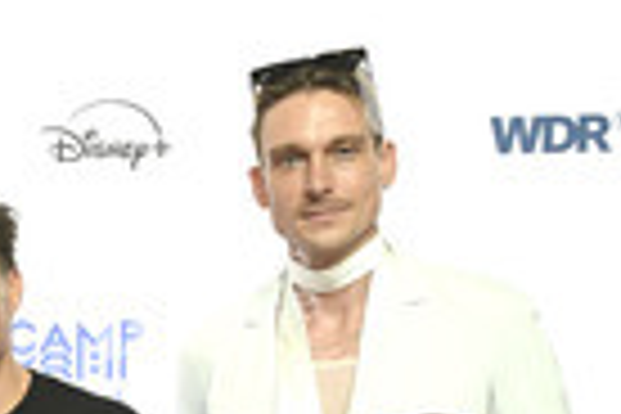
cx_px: -367
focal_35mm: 127
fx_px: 2191
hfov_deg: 14.8
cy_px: 644
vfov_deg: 10.4
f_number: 5
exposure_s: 1/200
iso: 1600
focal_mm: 39
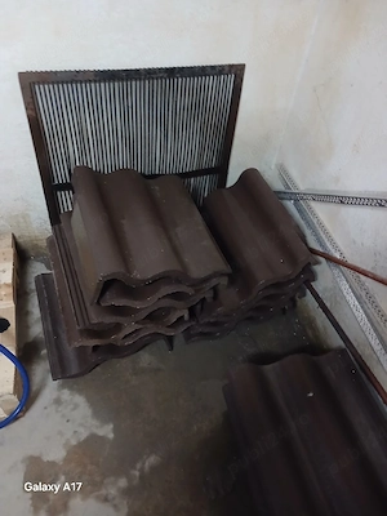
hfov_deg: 51.4
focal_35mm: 27
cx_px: 194
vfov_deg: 65.3
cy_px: 258
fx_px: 402
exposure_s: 1/20
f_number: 1.8
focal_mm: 3.98
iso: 500
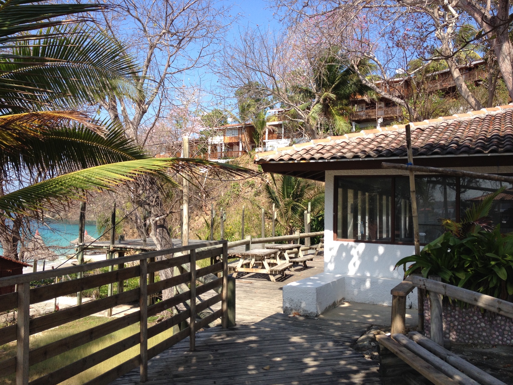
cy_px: 192
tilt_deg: -1.3
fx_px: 519
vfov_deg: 40.7
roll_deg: -1.0
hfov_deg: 52.6
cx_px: 256
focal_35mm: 35
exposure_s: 1/905
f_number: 2.4
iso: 50
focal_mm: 4.28
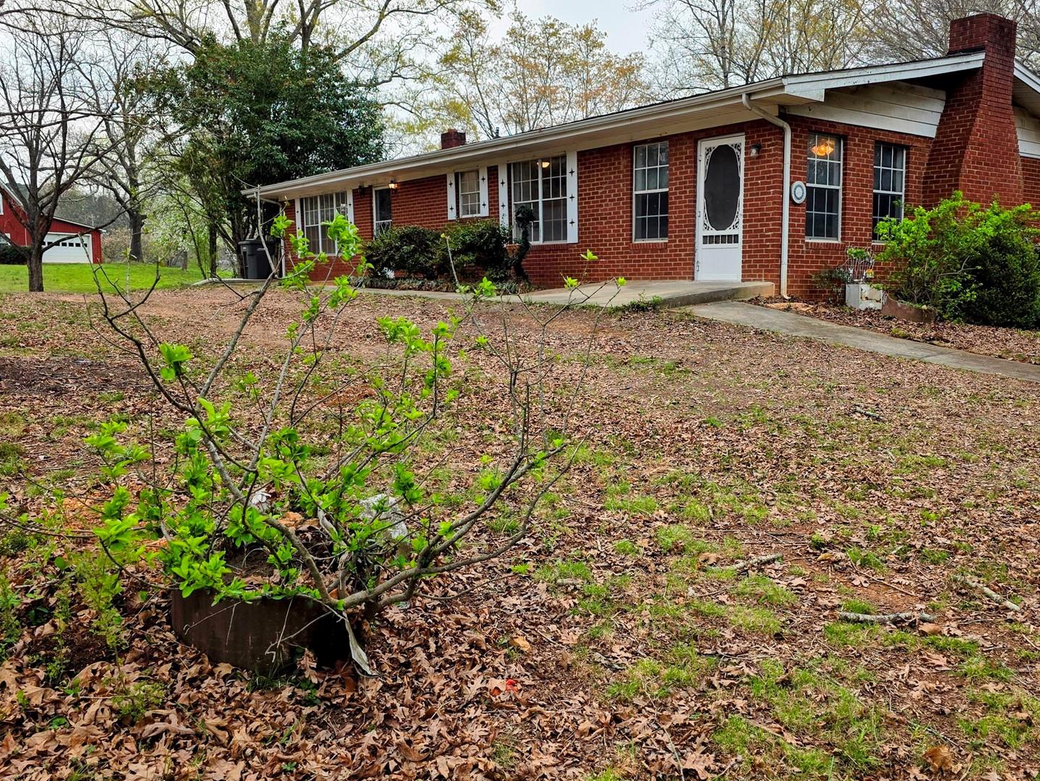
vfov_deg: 43.0
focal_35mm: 33
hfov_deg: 55.0
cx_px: 616
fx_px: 992
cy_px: 386
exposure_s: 1/1332
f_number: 1.7
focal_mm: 6.3
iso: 80
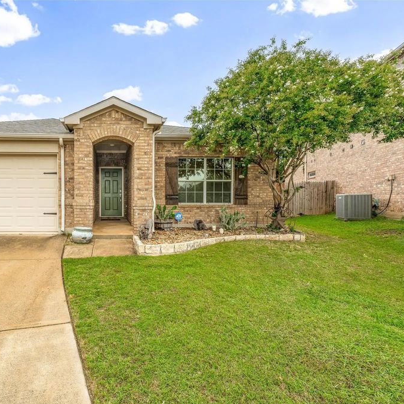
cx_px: 116
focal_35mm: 18
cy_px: 203
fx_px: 238
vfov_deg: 80.7
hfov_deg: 76.5
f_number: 13
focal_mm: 14
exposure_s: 1/25
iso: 500
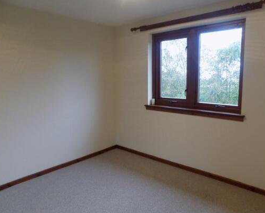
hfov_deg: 66.0
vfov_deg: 55.0
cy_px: 104
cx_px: 138
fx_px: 204
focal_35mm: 26
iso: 220
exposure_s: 1/30
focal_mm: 4
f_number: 3.1
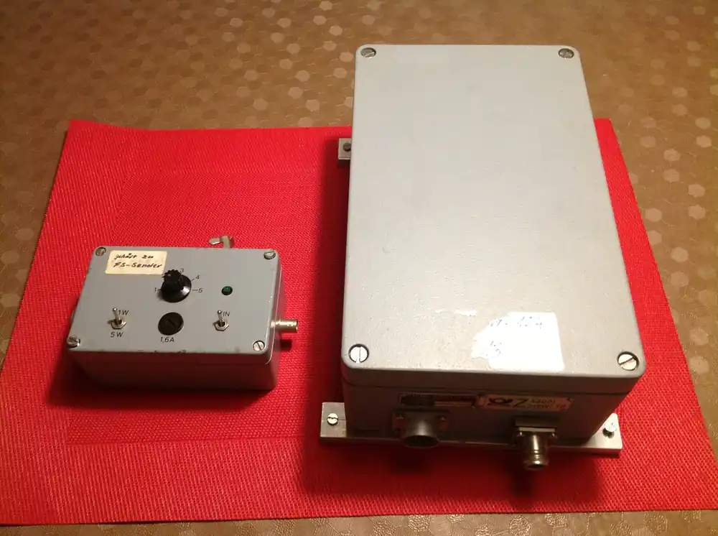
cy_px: 268
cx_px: 359
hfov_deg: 52.7
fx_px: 725
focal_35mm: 35
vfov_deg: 40.6
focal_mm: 4.28
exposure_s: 1/17
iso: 125
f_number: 2.4
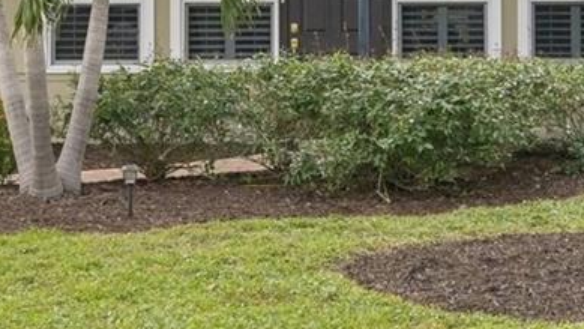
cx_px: 422
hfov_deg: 18.7
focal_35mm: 114
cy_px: -50
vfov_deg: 10.5
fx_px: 1768
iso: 400
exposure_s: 1/1000
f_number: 8
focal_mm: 26.5
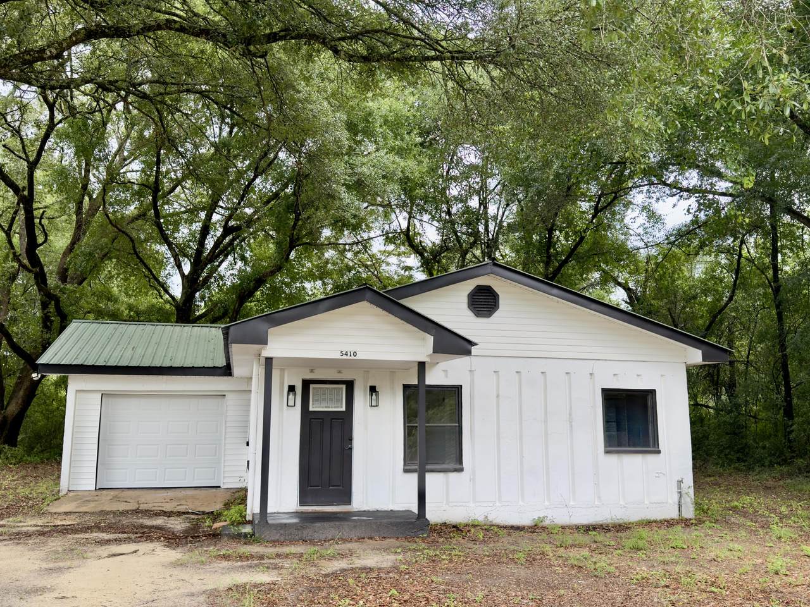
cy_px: 304
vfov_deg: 42.9
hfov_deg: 55.4
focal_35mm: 33
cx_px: 405
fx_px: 772
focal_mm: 6.76
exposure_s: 1/833
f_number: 1.78
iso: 80
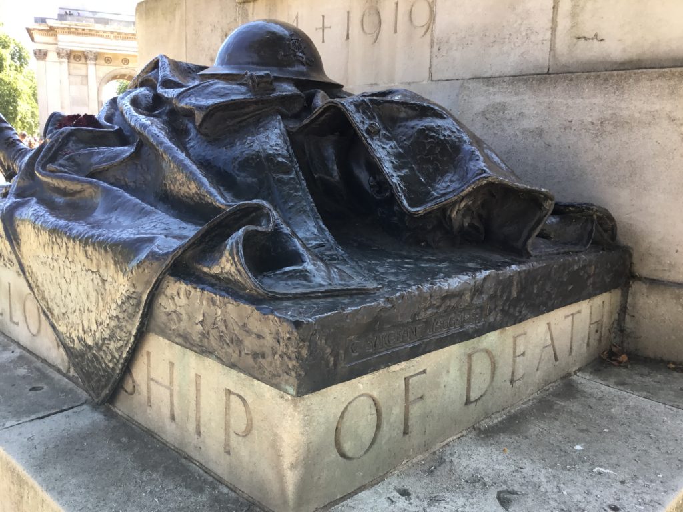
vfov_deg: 45.4
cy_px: 256
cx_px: 342
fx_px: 612
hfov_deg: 58.4
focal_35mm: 31
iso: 32
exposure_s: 1/100
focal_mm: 3.3
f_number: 2.4
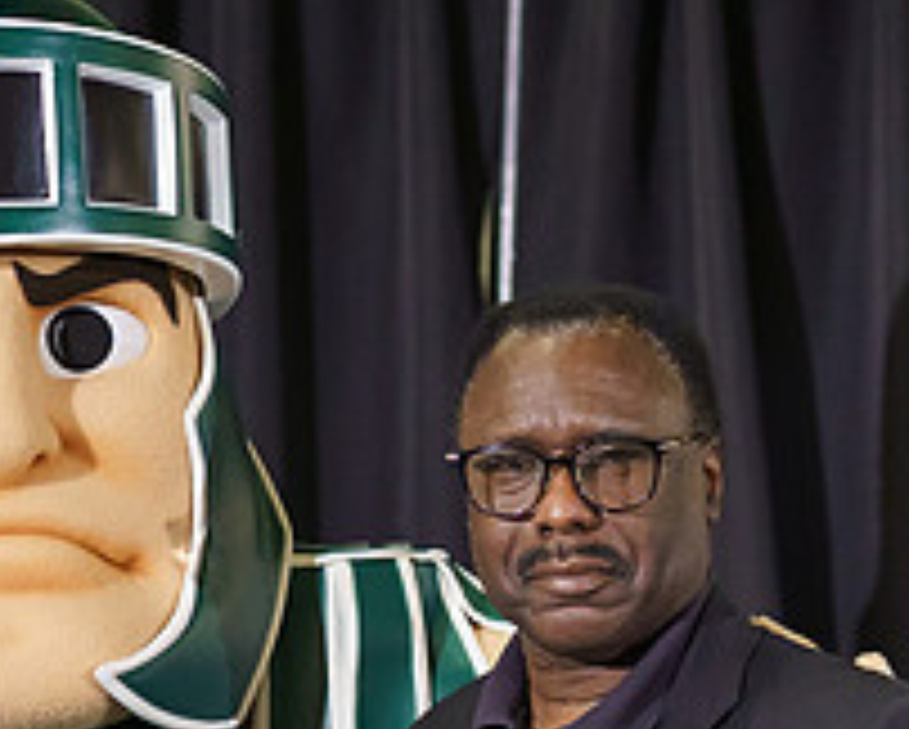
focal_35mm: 325
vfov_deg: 4.8
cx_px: -113
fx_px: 8752
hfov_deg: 5.9
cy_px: 565
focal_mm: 85
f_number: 2.8
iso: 1600
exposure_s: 1/160
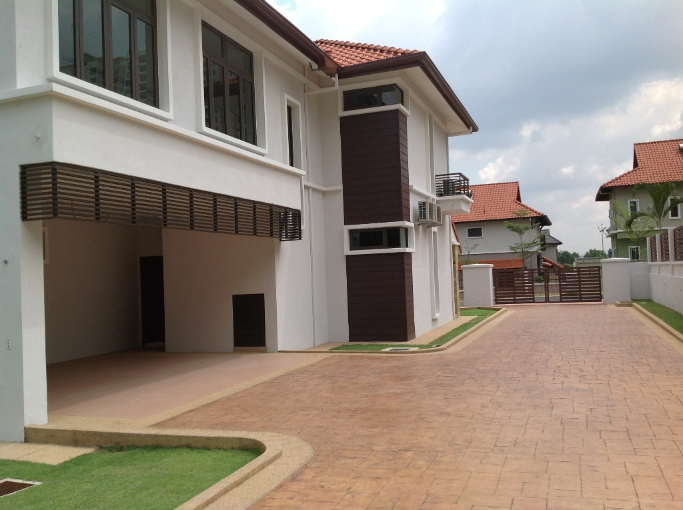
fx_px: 690
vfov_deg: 40.6
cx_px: 342
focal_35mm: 35
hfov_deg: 52.7
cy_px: 255
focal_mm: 4.28
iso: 80
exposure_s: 1/1439
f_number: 2.4
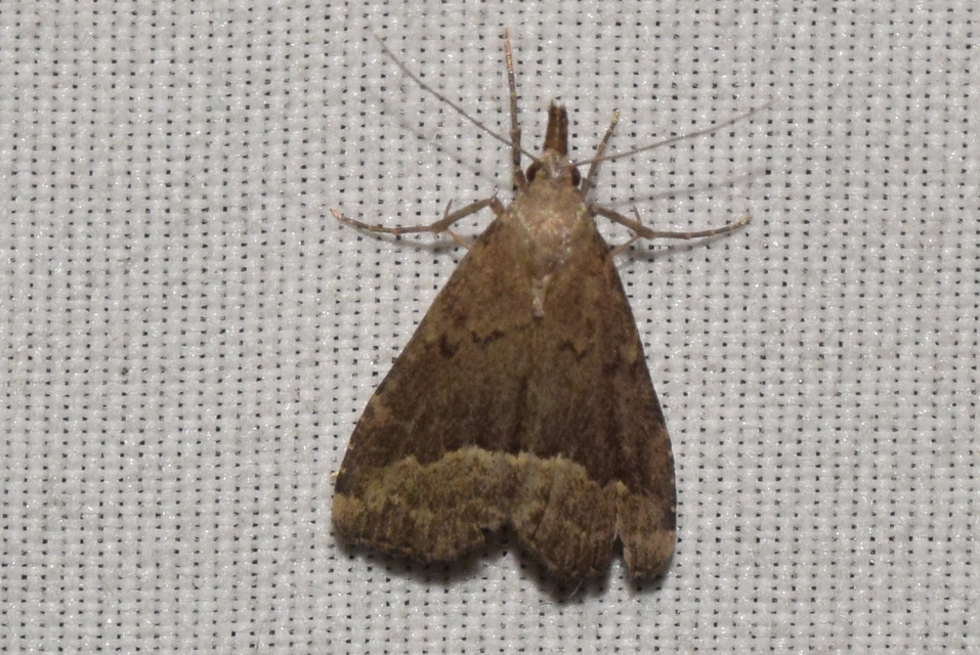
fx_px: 5722
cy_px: 328
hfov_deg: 9.8
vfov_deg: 6.6
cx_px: 490
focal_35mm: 210
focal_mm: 140
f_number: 14
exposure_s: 1/160
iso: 500
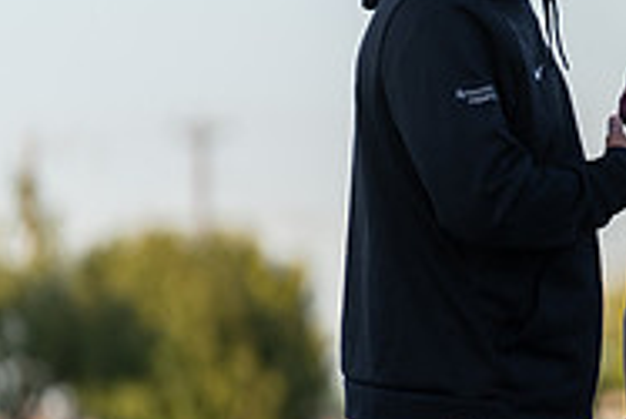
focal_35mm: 593
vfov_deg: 2.3
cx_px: 767
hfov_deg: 3.5
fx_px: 10319
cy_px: 179
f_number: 2.8
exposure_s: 1/1250
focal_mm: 191
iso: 250
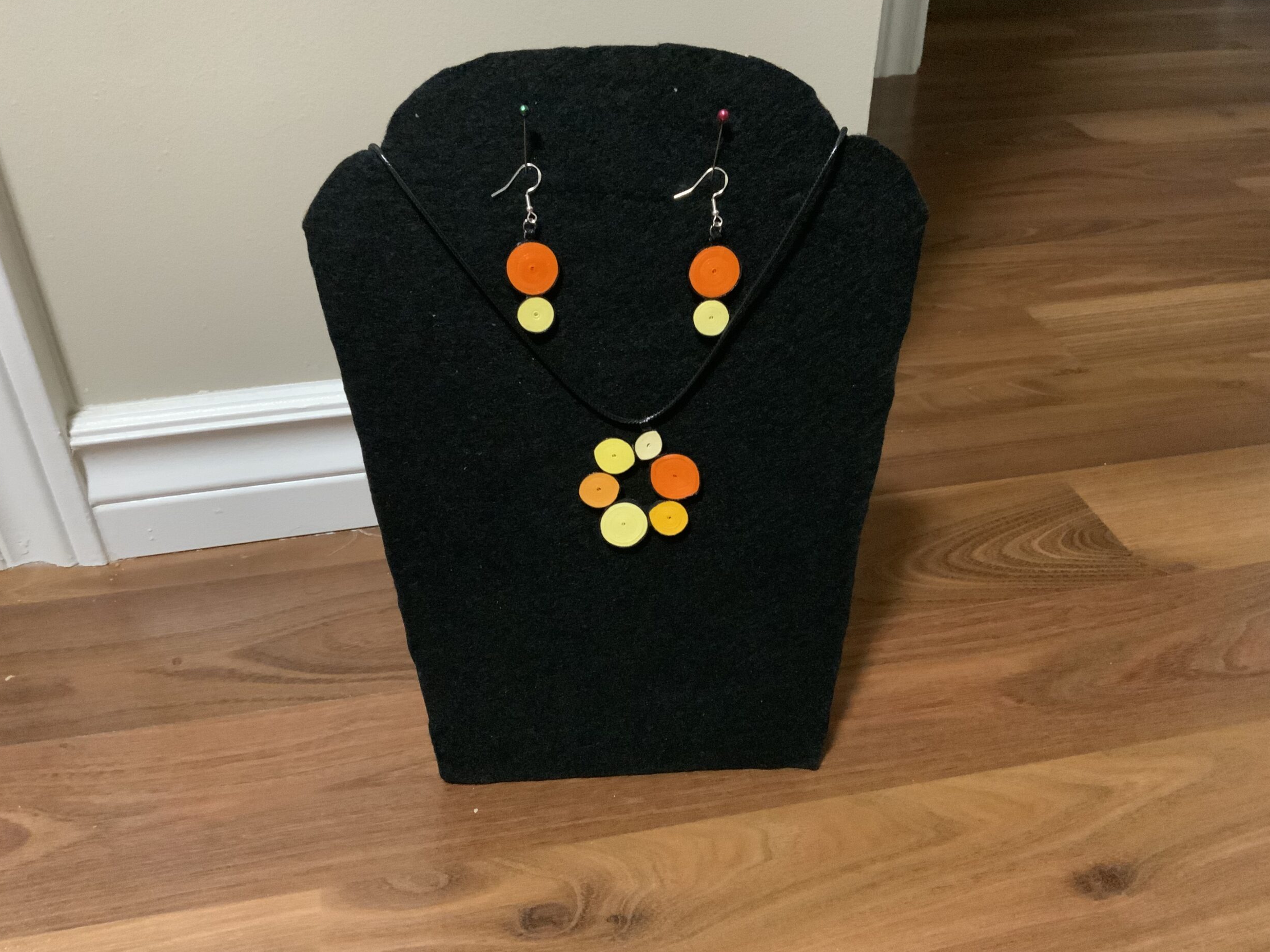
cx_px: 642
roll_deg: -1.2
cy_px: 469
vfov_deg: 46.8
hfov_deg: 60.0
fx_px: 1101
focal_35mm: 30
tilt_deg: -35.7
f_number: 1.8
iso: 500
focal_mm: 3
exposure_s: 1/24
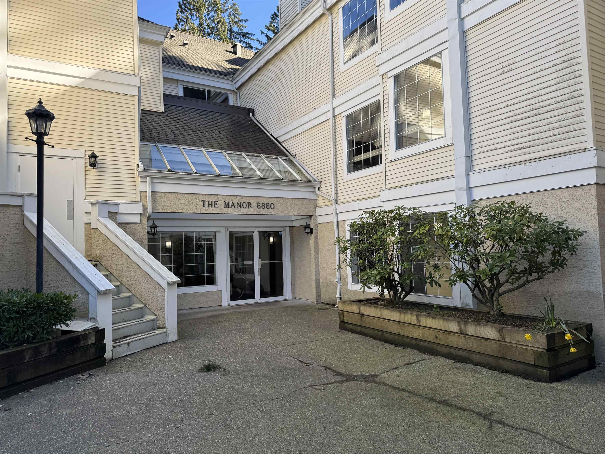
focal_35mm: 24
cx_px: 302
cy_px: 227
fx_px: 419
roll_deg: +2.2
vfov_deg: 56.8
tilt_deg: +3.2
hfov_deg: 71.6
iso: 80
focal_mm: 6.76
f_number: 1.78
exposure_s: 1/912
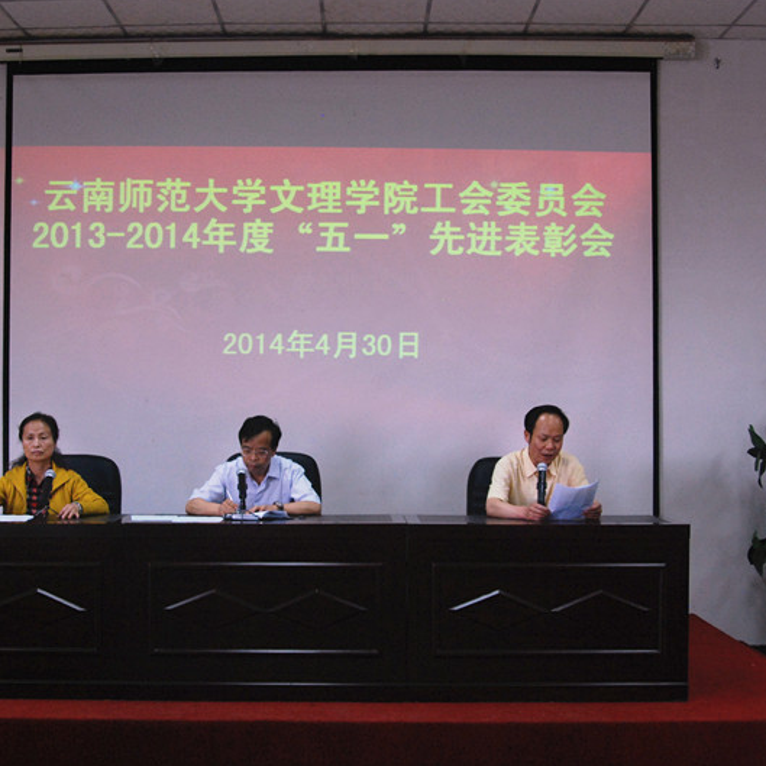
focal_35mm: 54
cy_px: 382
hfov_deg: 31.6
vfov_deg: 31.6
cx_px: 336
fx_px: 1352
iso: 640
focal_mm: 28
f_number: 3.5
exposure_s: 1/50
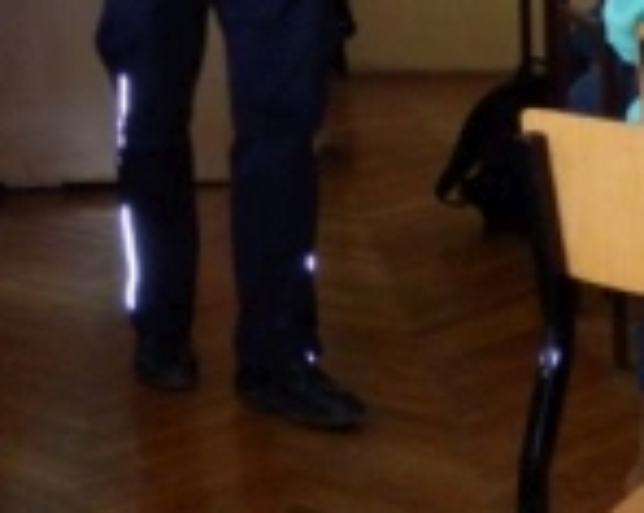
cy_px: -163
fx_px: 2075
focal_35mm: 109
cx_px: 135
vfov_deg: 13.6
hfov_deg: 17.5
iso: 400
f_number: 3.4
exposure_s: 1/30
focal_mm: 6
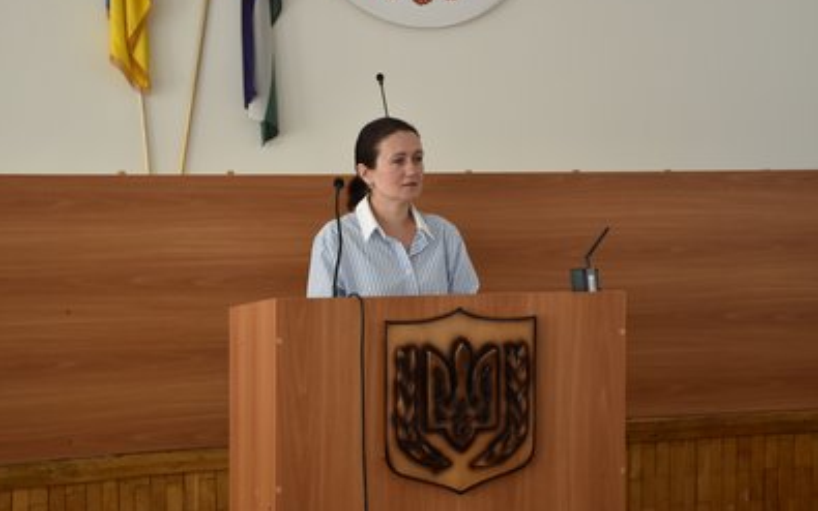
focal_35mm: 65
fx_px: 1449
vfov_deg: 20.0
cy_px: 246
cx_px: 406
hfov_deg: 31.5
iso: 400
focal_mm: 42
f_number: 5.6
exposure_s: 1/125
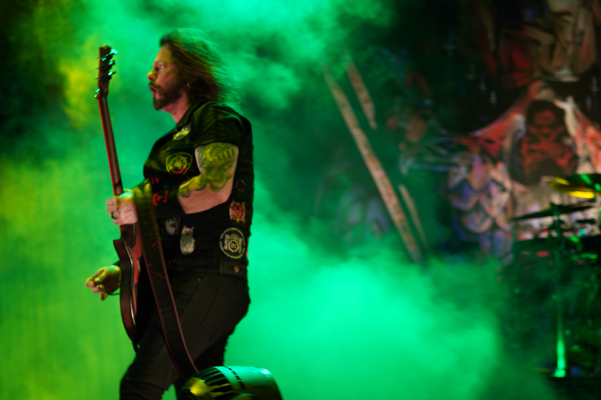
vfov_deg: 13.0
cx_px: 300
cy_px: 200
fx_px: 1753
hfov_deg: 19.5
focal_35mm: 105
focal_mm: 105
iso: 200
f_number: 4
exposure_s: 1/80
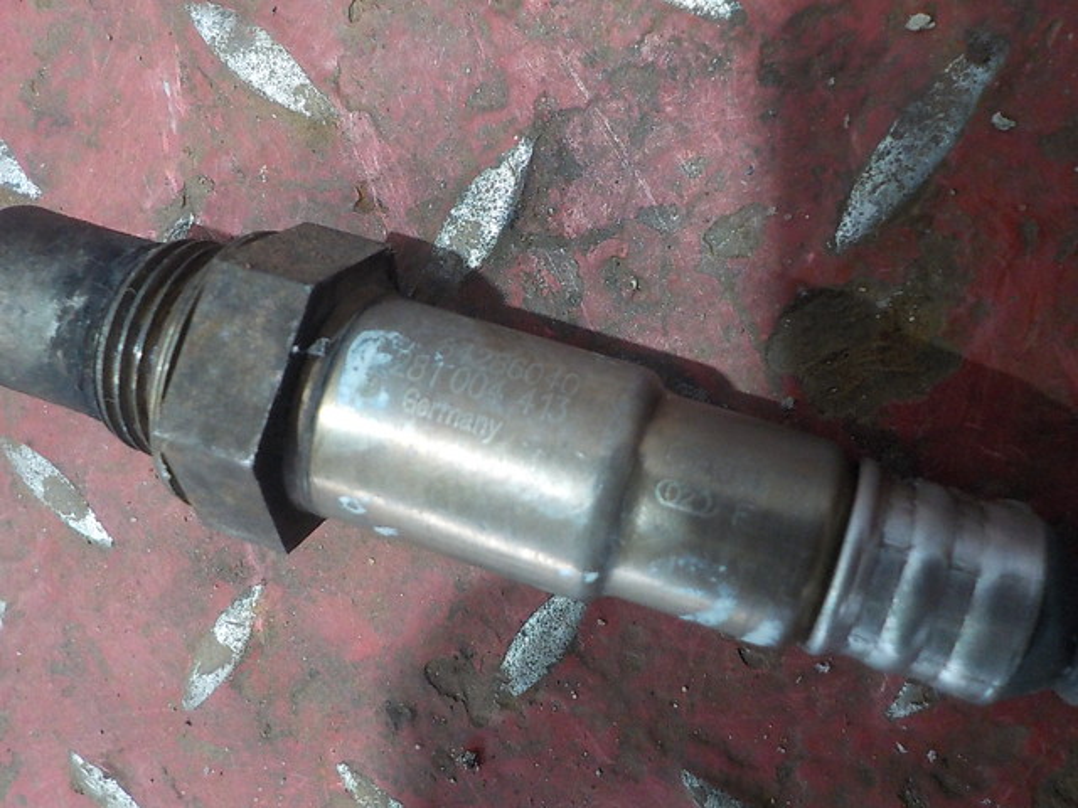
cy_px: 404
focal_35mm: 30
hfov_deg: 60.0
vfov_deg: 46.8
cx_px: 539
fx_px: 934
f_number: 3.3
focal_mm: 4.1
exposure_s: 1/25
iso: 400
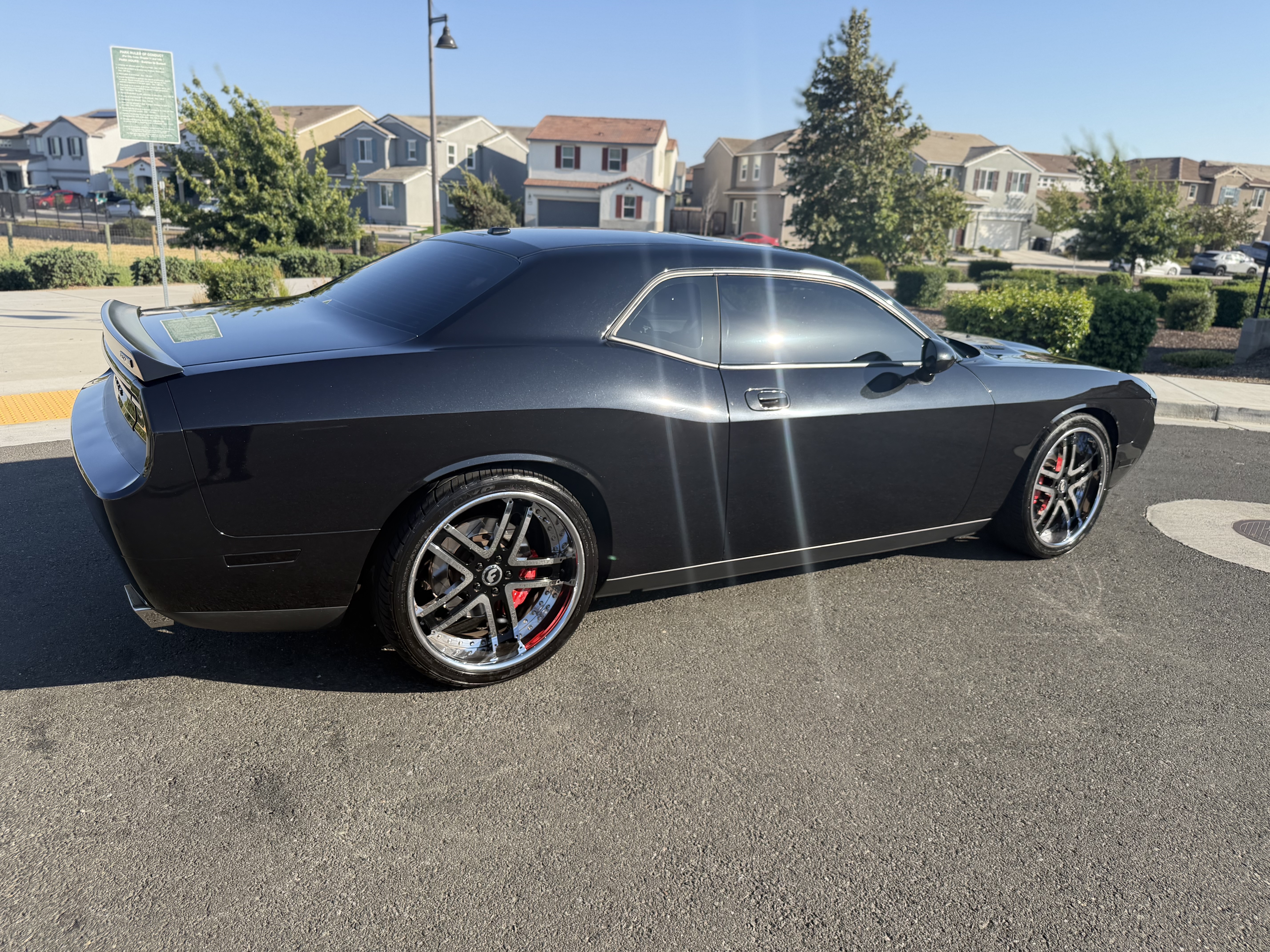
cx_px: 635
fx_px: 881
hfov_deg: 71.6
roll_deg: -2.2
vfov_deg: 56.8
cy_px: 476
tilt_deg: -17.0
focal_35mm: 24
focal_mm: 6.76
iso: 100
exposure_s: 1/2525
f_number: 1.78
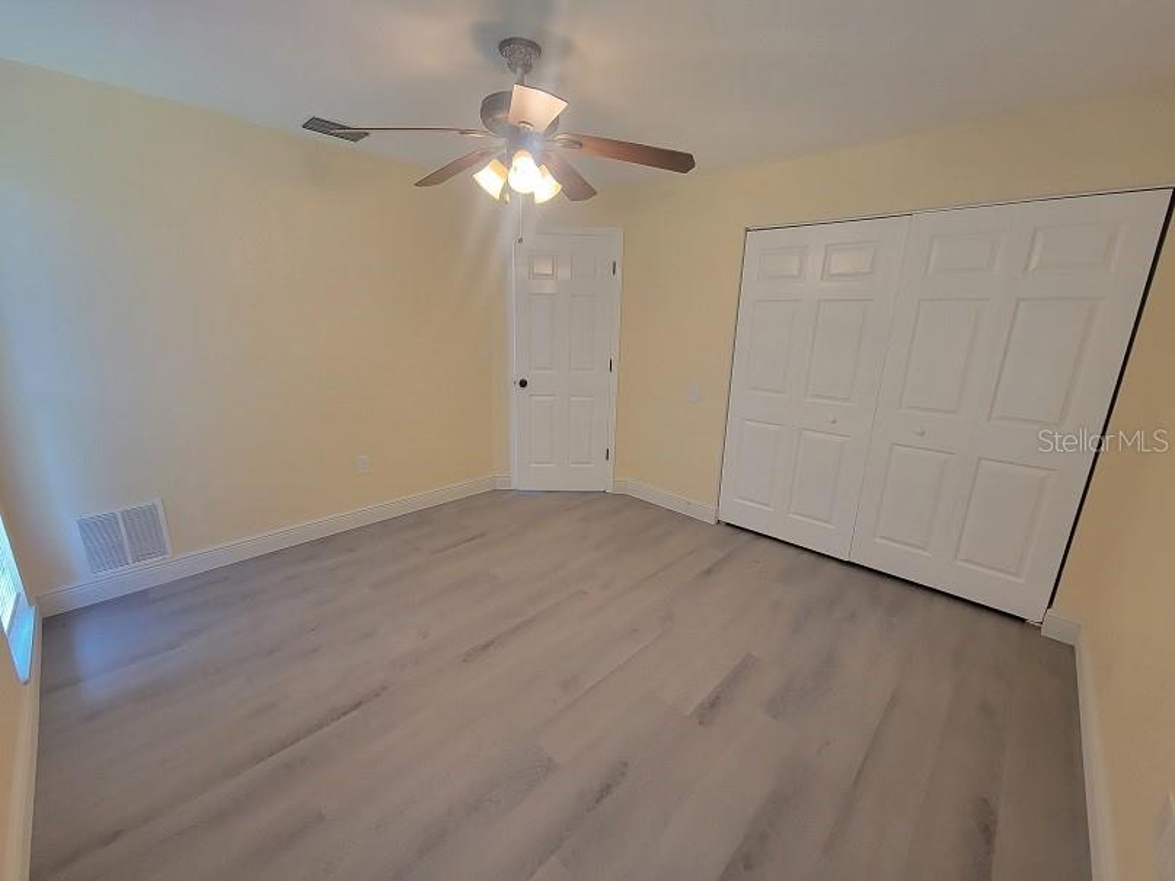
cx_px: 588
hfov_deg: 106.2
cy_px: 440
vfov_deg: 89.9
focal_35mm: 13
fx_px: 441
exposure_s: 1/60
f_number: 2.2
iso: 125
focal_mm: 2.2
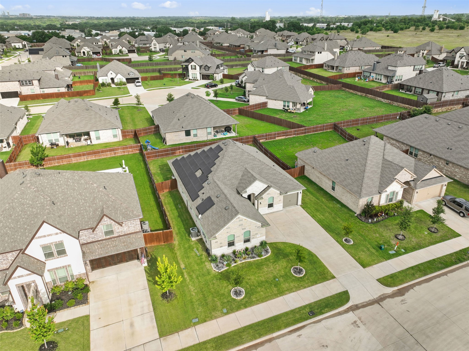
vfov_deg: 56.8
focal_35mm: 24
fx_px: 325
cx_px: 234
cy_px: 176
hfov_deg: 71.6
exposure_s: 1/1000
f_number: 2.8
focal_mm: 12.29
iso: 100
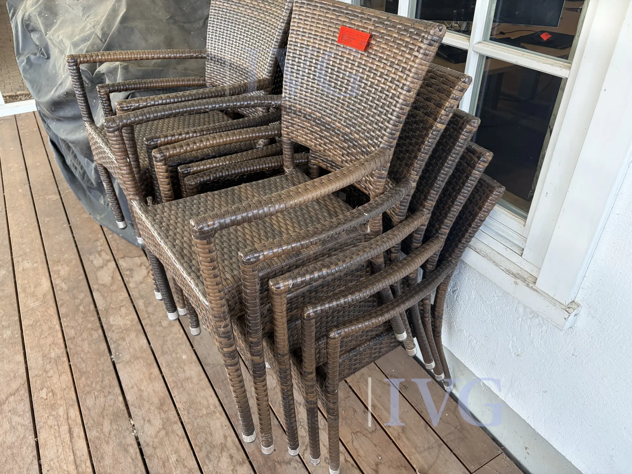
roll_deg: -0.2
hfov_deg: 67.3
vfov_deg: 53.1
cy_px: 237
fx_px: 475
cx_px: 316
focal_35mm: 26
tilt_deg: -32.7
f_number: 1.6
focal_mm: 5.96
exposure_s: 1/121
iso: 80
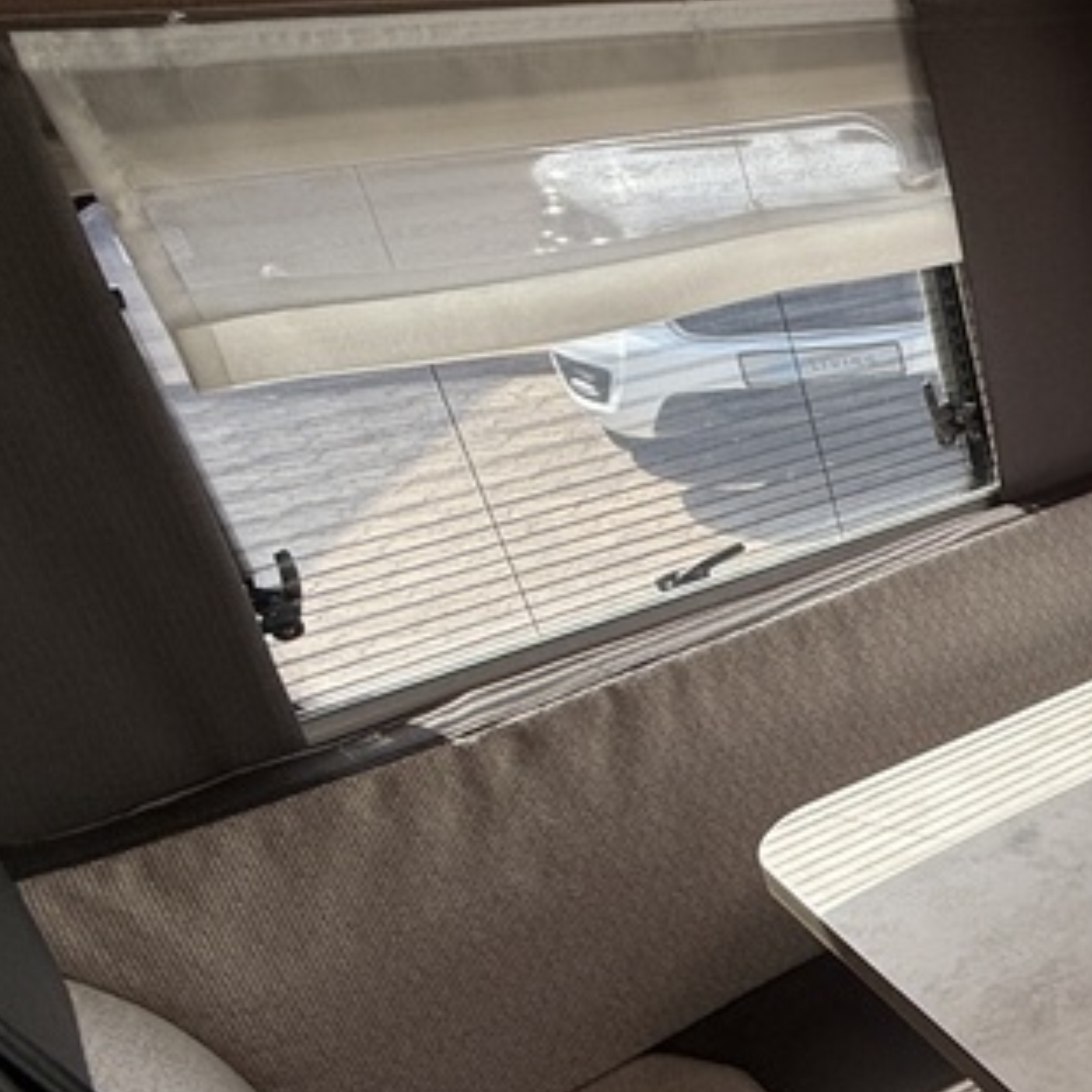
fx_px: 1428
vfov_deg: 41.8
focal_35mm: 40
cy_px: 584
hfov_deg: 28.4
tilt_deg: -28.7
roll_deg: +0.9
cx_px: 1617
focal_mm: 2.22
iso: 64
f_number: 2.2
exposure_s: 1/247
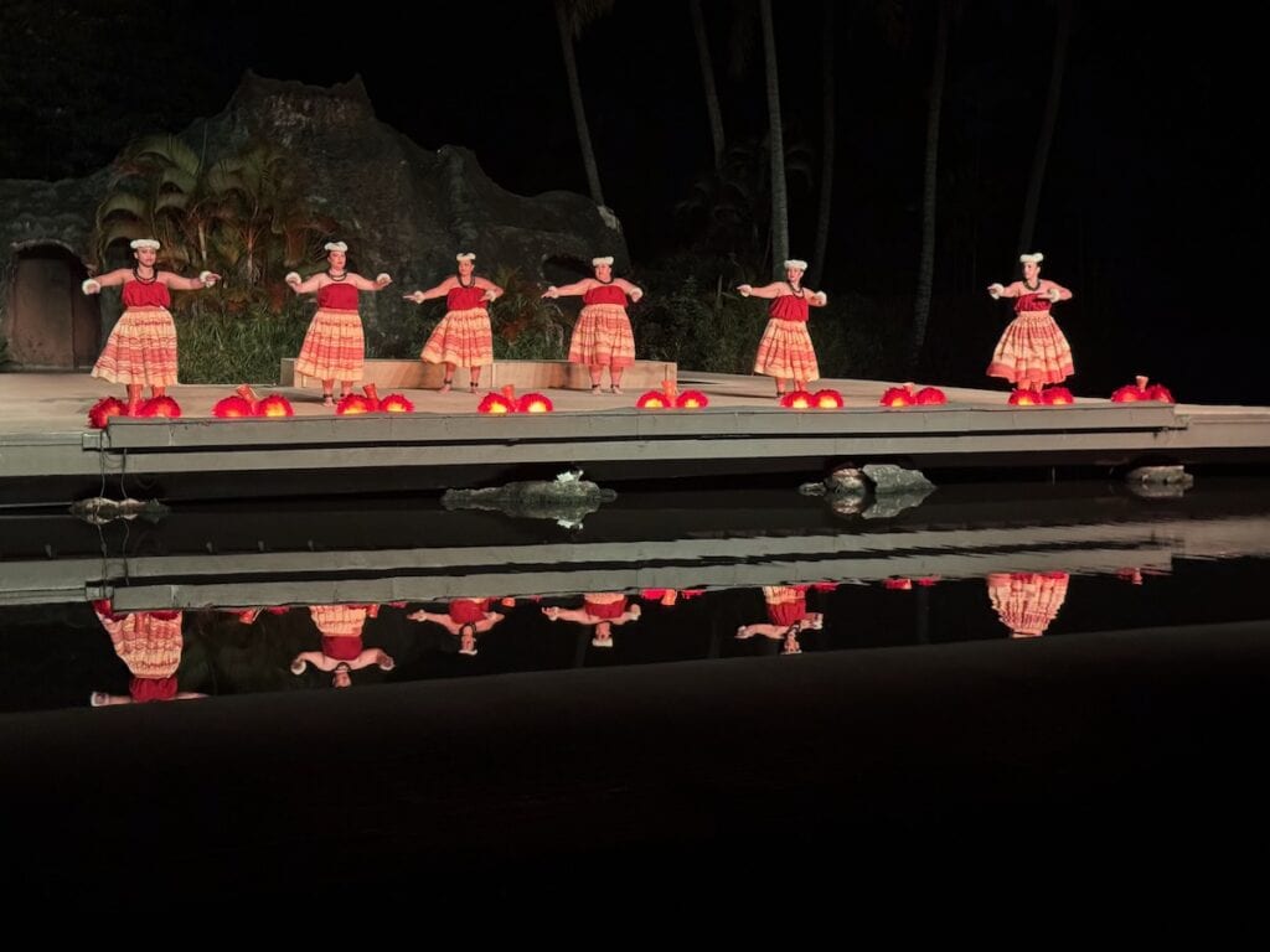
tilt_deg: -5.2
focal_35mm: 48
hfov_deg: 39.7
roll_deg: -0.3
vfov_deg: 30.3
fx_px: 1761
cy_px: 476
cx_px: 635
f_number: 1.78
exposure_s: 1/30
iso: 640
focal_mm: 6.76
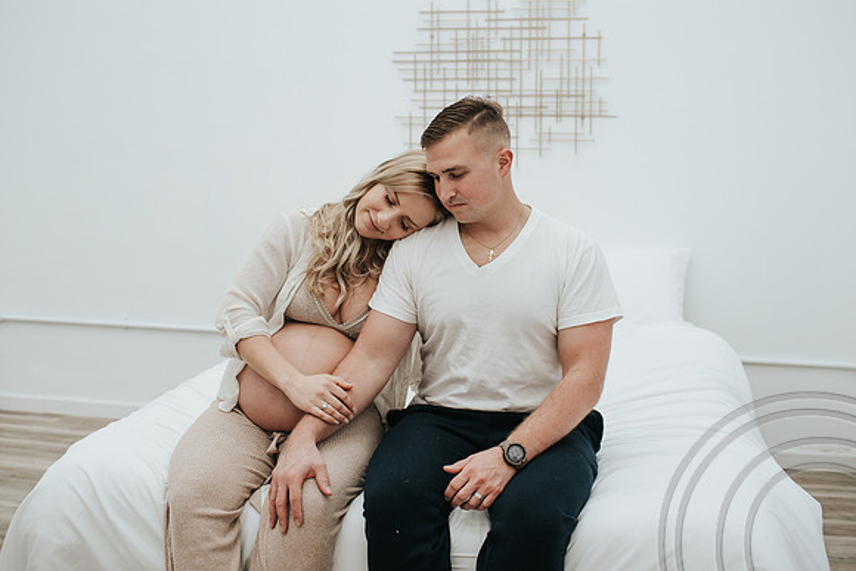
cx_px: 428
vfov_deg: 33.8
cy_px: 262
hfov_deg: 48.9
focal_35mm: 40
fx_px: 940
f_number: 3.2
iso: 360
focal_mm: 35
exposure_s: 1/250
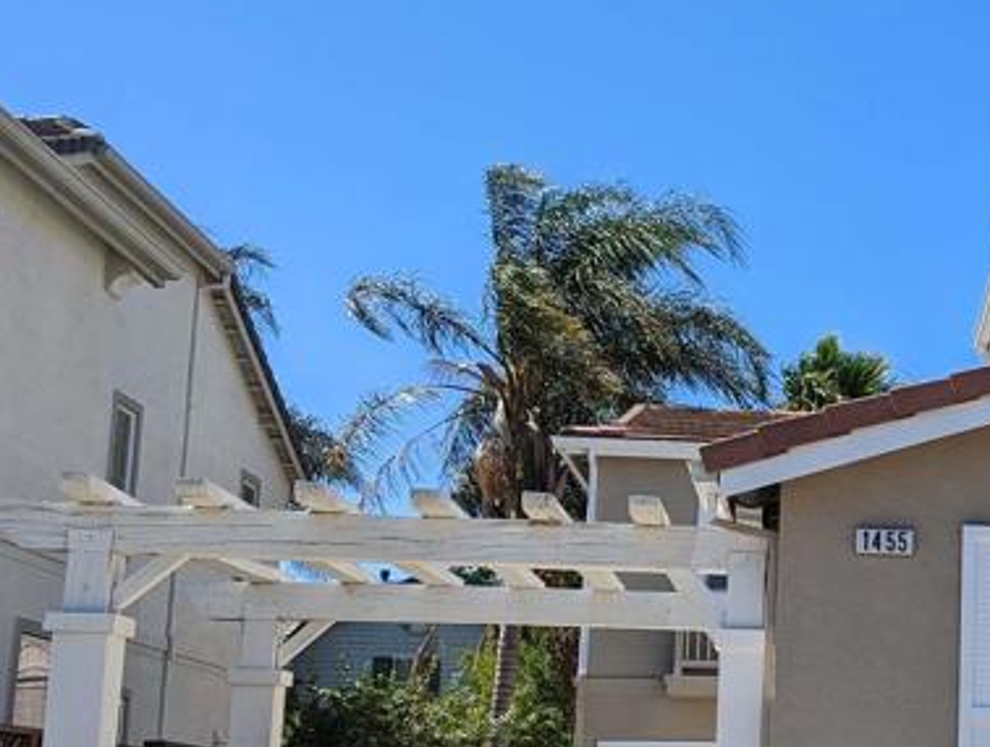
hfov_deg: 25.7
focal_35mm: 65
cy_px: 565
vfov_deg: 22.4
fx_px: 1863
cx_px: 1278
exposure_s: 1/1639
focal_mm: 6.81
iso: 44
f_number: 1.85
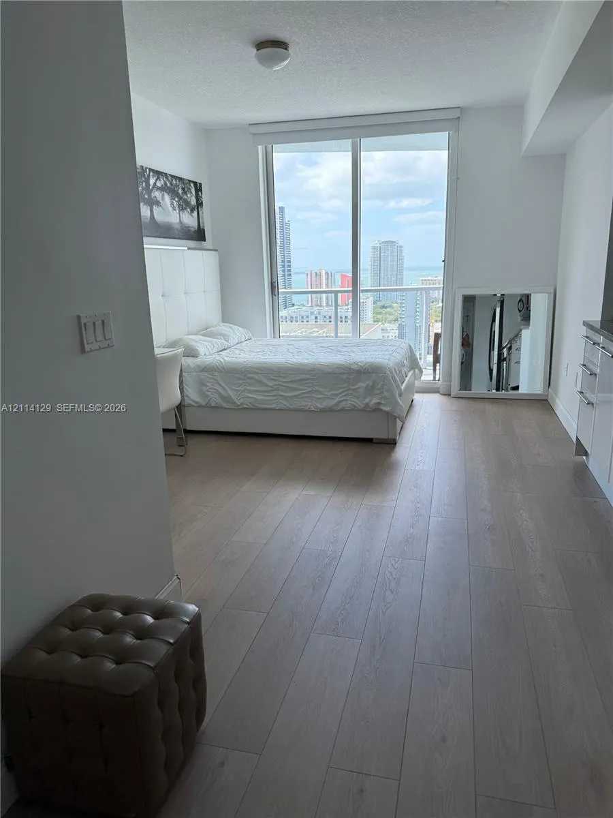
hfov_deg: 56.8
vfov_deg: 71.6
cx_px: 306
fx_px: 567
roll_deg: +0.2
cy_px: 409
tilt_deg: -13.6
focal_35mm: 24
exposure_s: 1/722
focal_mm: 6.76
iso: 100
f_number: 1.78
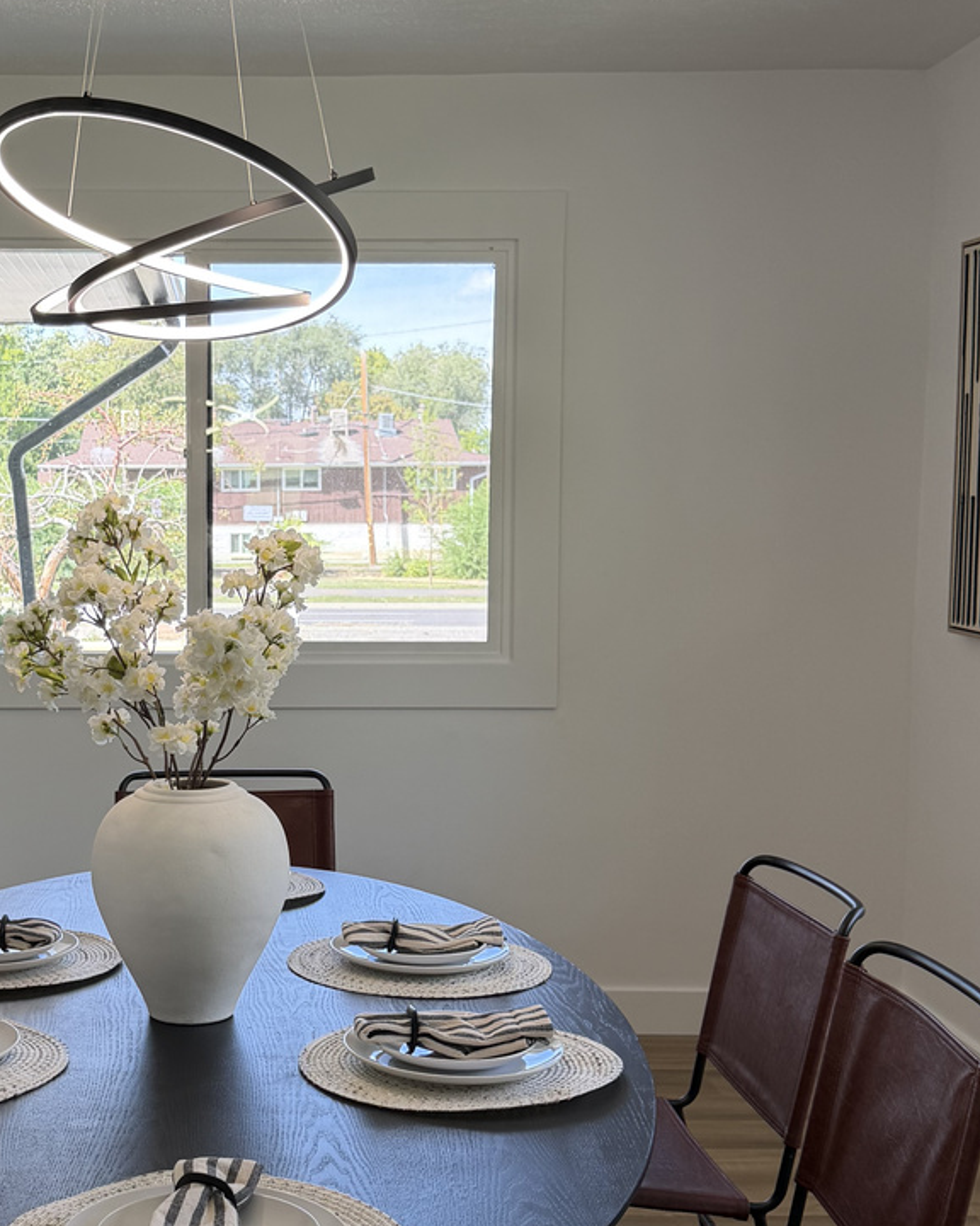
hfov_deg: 29.7
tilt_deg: -6.1
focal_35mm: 50
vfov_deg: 37.3
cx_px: 230
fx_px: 1813
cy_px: 683
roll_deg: +1.1
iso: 80
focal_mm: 6.76
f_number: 1.78
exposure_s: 1/162
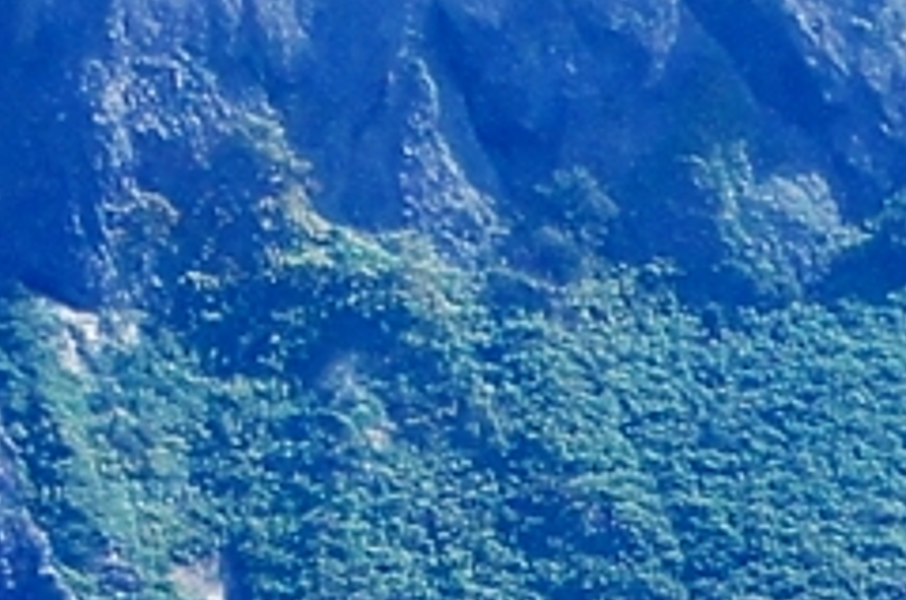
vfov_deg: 1.6
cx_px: 1367
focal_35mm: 881
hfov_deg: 2.3
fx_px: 22128
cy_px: 551
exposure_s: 1/320
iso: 200
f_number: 8
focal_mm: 55
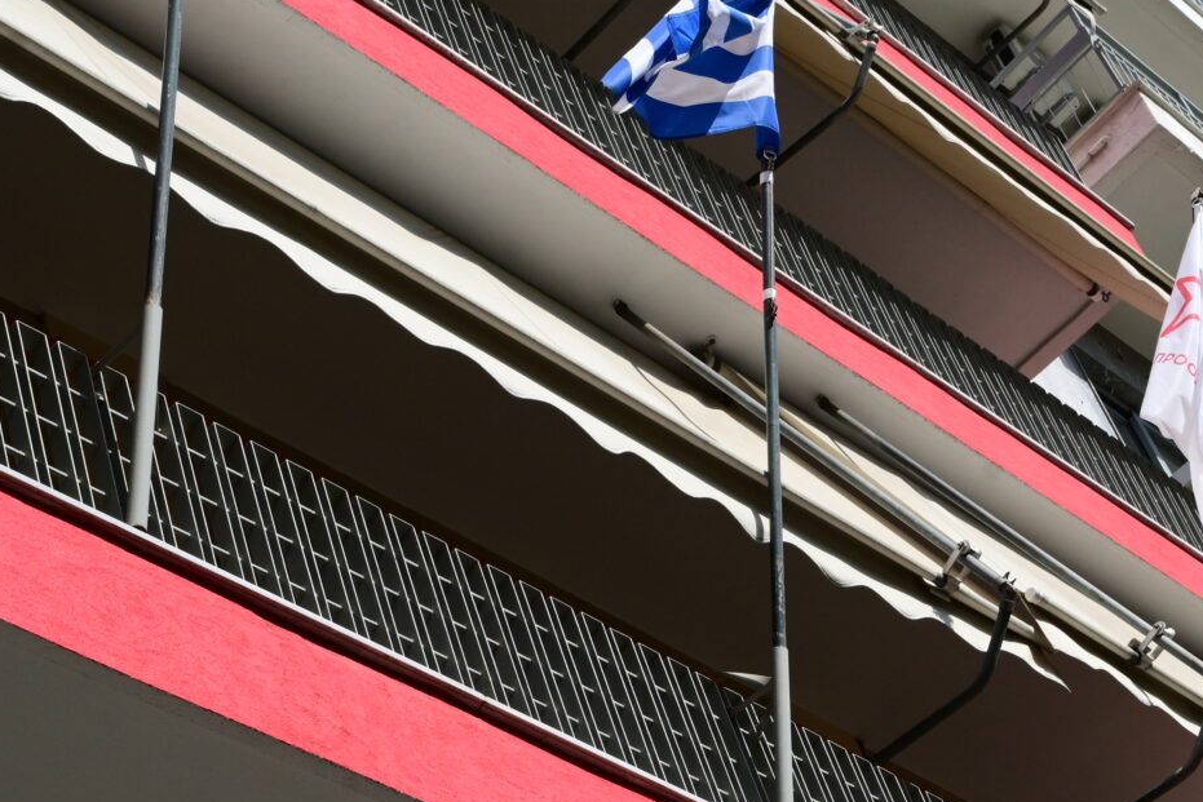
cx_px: 602
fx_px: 2987
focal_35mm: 89
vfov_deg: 14.9
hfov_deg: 22.8
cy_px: 909
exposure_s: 1/500
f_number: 13
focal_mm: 32.5
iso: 400
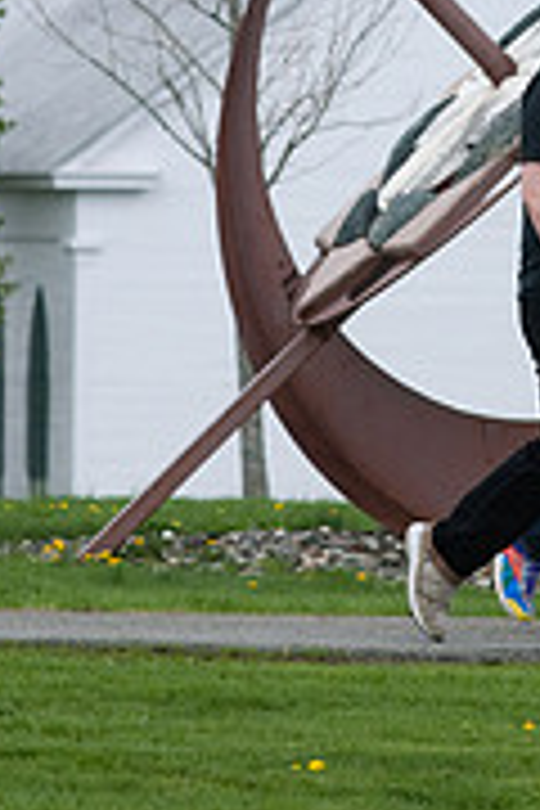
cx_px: 466
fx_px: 13055
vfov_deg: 3.5
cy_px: -184
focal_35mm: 580
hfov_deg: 2.4
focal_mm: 155
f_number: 7.1
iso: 200
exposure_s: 1/320
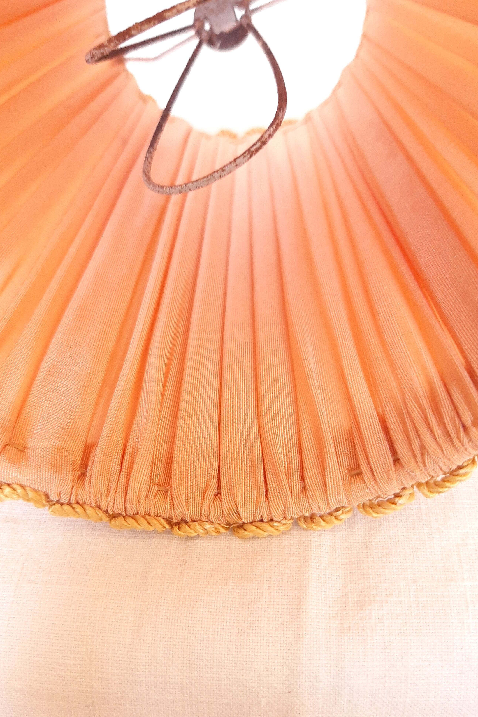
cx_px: 235
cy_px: 363
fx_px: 558
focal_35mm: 28
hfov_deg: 46.4
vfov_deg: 65.5
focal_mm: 3.93
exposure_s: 1/60
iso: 200
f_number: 1.7
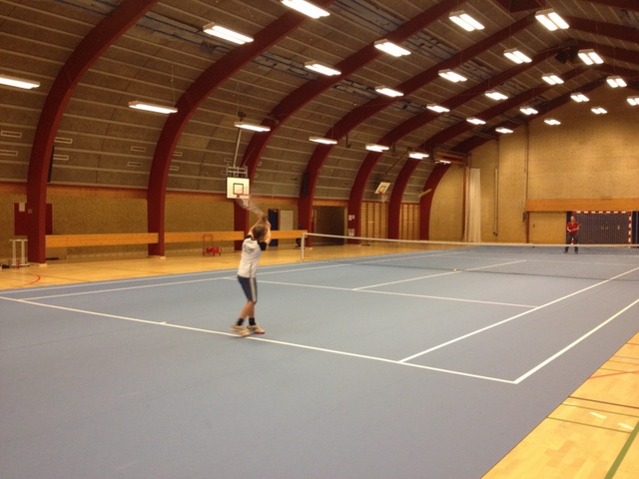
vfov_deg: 40.7
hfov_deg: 52.6
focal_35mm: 35
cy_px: 240
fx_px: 646
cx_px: 320
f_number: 2.4
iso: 160
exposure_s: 1/20
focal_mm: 4.28
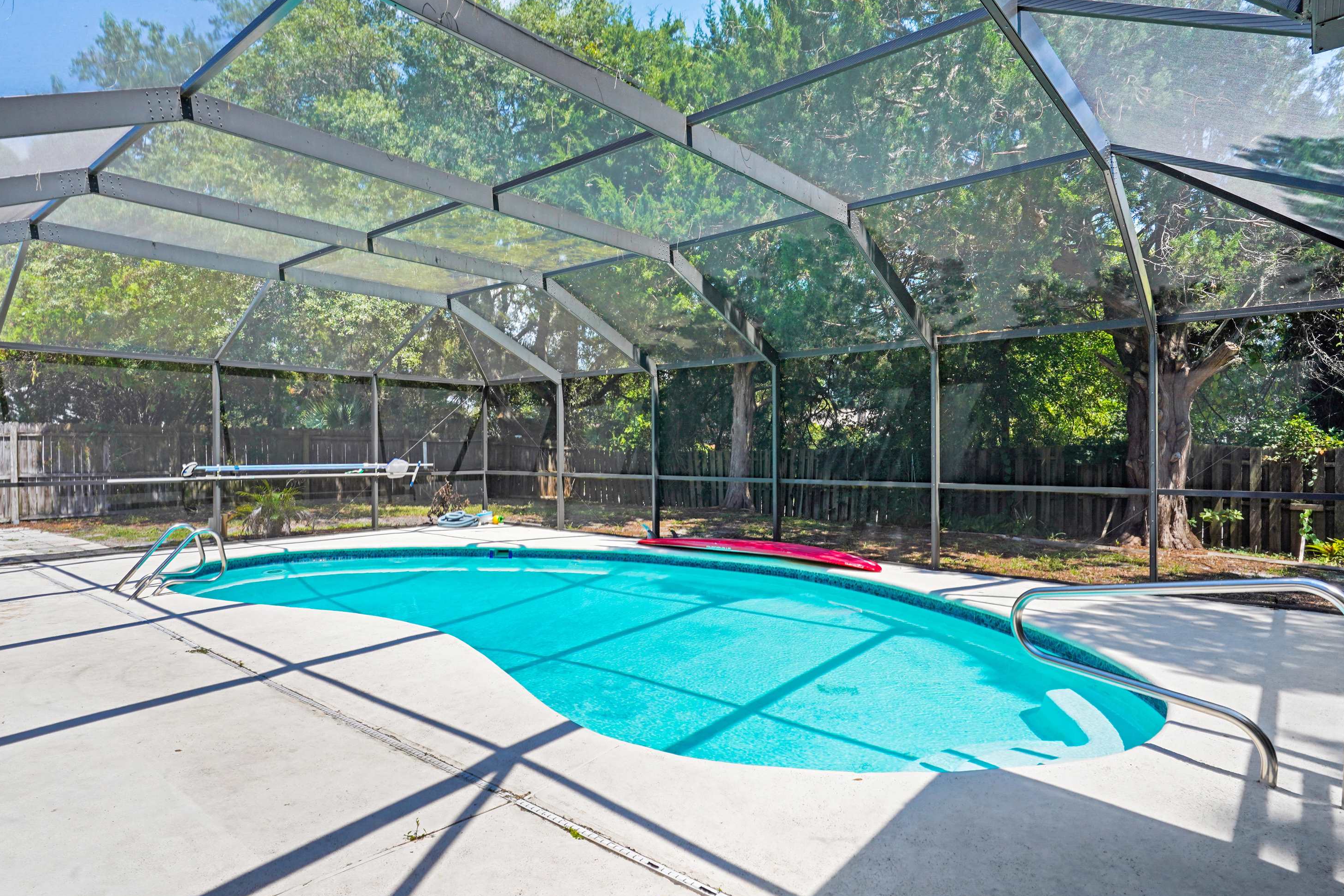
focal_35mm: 20
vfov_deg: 61.9
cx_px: 638
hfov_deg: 83.9
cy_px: 438
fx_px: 747
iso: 200
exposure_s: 1/100
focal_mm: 19
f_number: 11
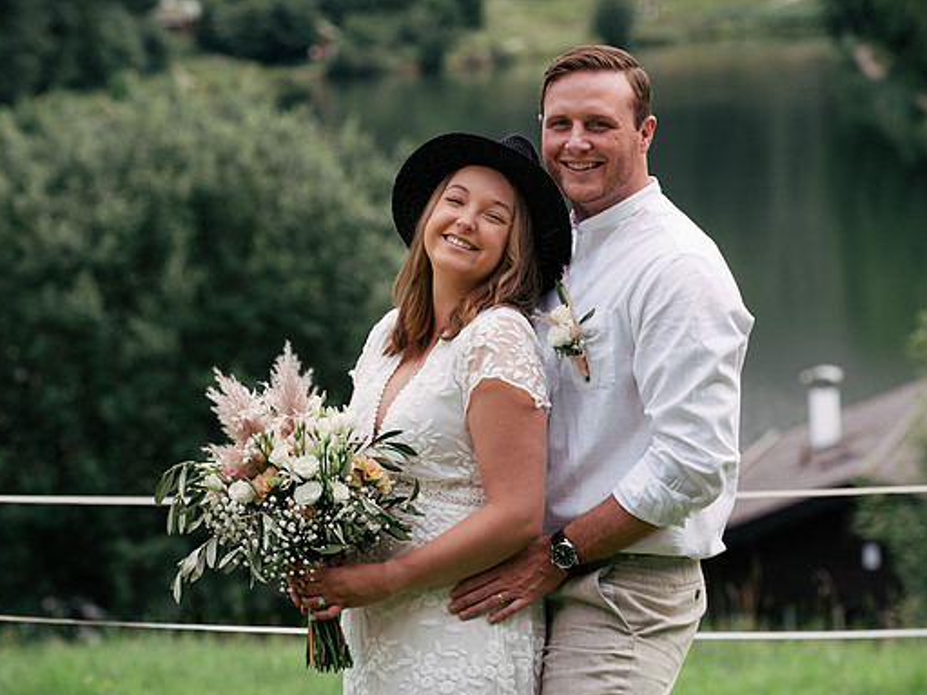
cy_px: 348
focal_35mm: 169
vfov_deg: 8.8
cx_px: 444
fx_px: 4525
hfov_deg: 11.7
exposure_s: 1/250
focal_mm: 155
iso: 500
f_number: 7.1
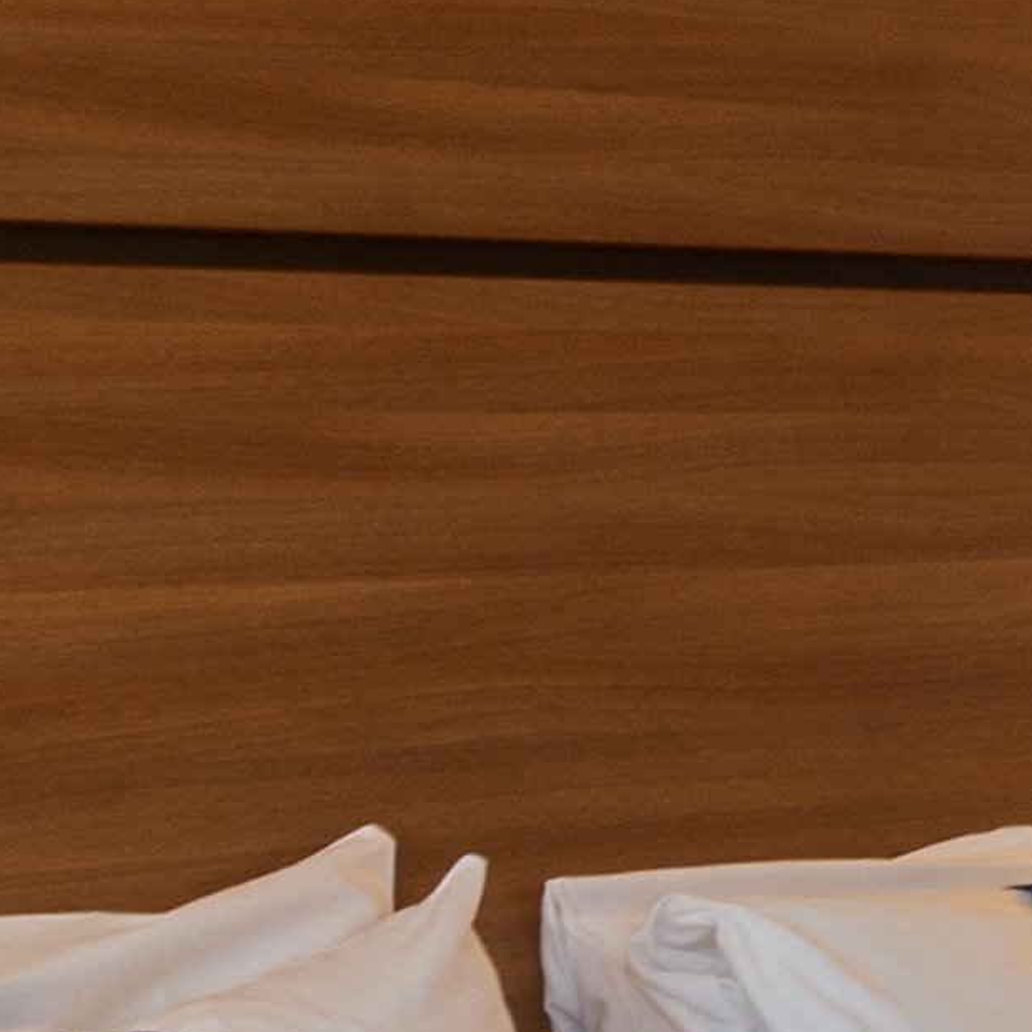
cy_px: 628
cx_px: 2912
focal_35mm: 138
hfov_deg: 10.0
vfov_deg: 12.6
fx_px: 4655
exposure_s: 1/5
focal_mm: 14
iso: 200
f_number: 8
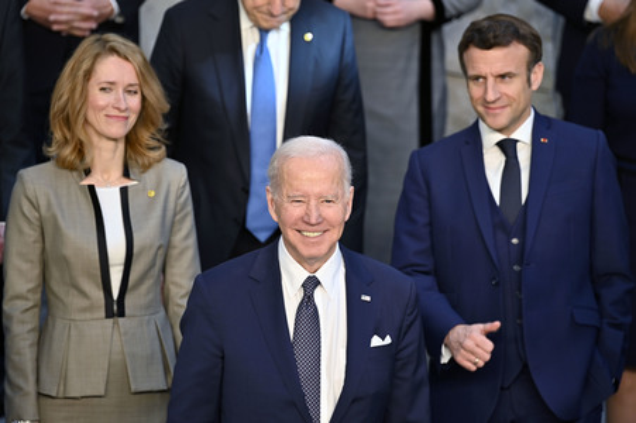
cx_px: 318
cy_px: 212
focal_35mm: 175
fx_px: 3089
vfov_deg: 7.8
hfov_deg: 11.8
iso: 400
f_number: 2.8
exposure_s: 1/400
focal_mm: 175
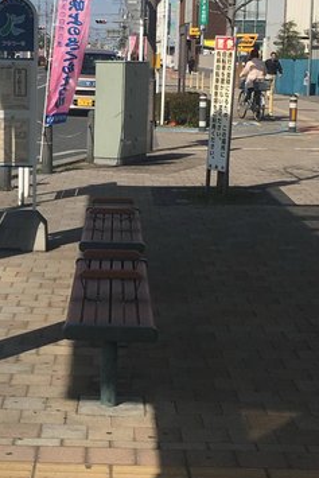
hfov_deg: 15.5
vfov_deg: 23.4
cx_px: 20
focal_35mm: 87
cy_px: 218
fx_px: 1155
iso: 25
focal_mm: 4.15
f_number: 2.2
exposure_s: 1/3846
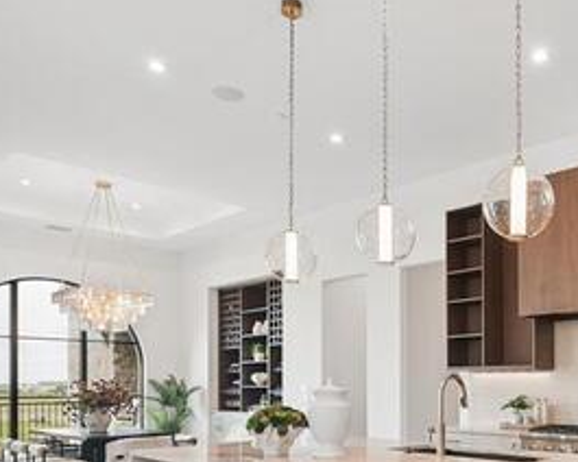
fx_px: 582
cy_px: 389
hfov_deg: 49.9
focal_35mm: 34
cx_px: 456
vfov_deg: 41.0
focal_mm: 15
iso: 250
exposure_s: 1/13
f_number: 5
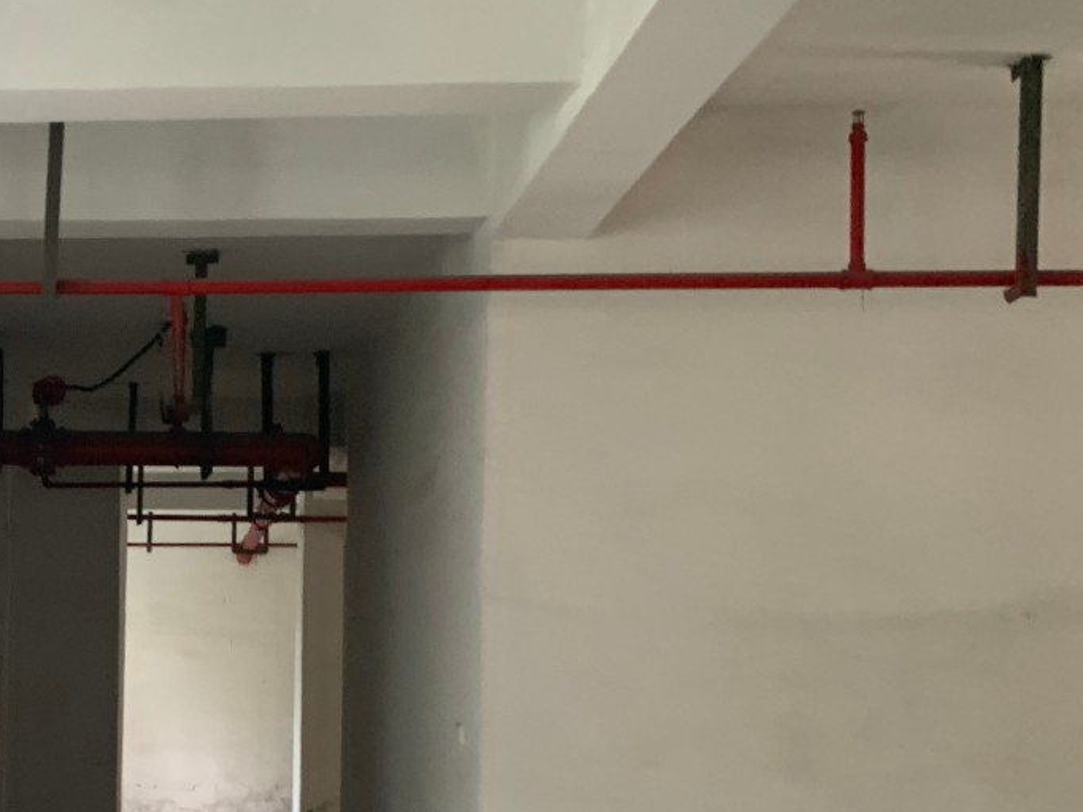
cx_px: -44
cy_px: 666
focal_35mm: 61
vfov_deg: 23.6
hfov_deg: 29.2
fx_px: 1908
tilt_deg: +2.3
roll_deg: -2.3
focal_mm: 4.25
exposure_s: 1/60
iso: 160
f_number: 1.8
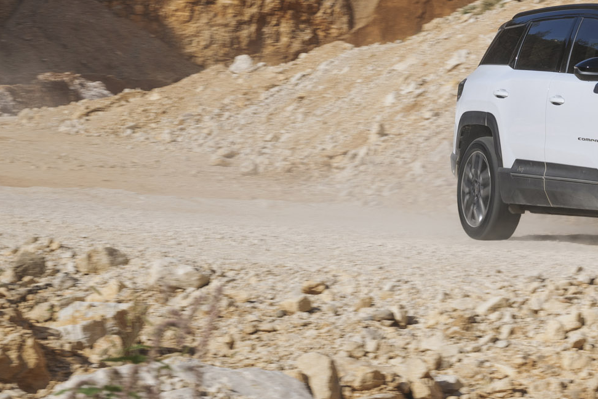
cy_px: 112
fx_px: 3156
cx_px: 725
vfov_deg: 7.2
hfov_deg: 10.6
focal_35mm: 190
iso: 64
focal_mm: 57
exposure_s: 1/100
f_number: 16
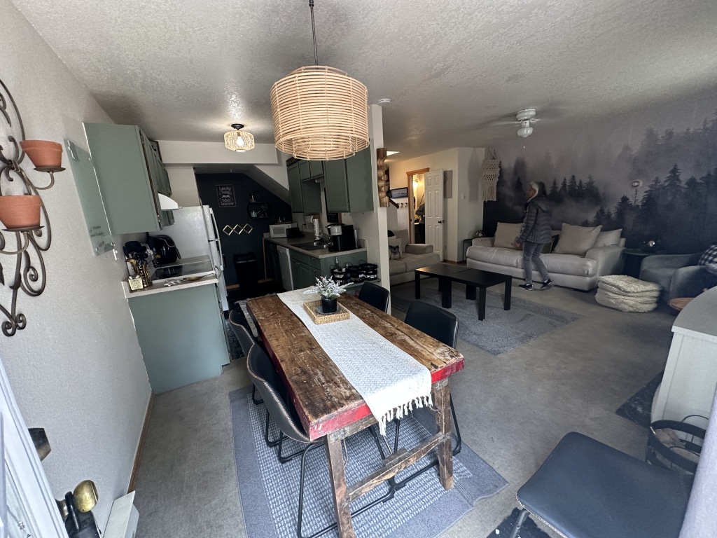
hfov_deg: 102.1
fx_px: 290
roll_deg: +4.6
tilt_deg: -13.3
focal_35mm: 14
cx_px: 358
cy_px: 269
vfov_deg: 85.7
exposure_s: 1/60
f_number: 2.2
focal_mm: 2.22
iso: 320
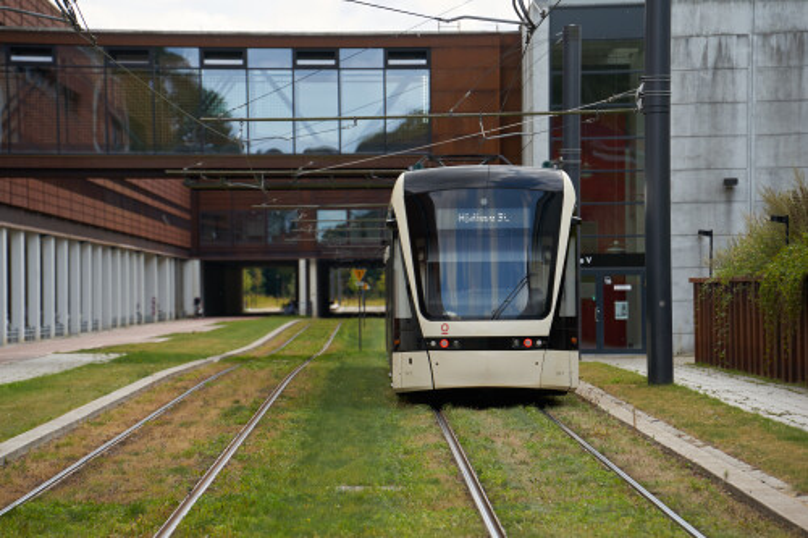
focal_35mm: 180
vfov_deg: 7.6
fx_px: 4038
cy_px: 269
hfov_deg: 11.4
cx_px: 404
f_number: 5.6
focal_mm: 180
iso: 250
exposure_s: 1/500
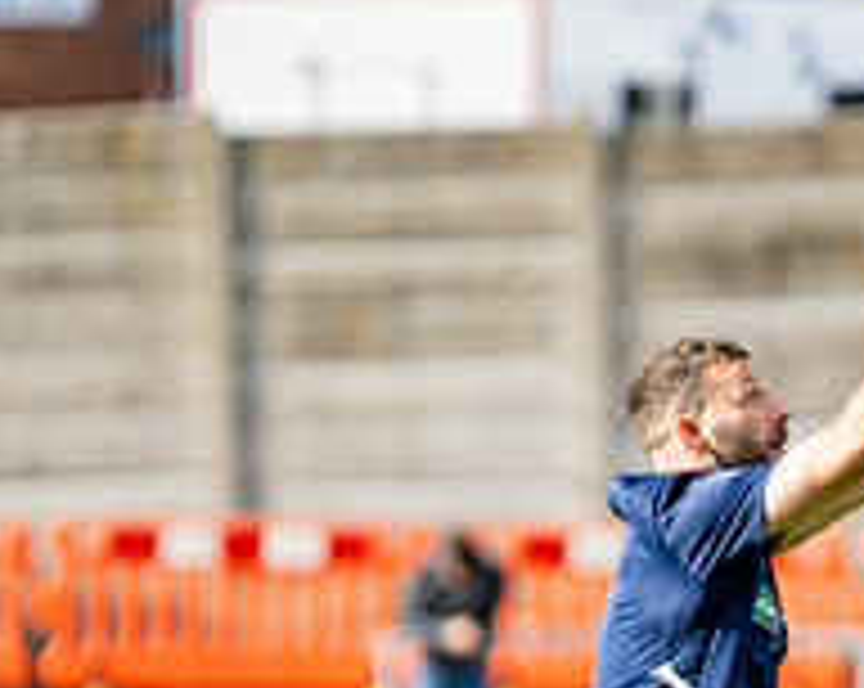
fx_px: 11719
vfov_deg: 3.4
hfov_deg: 4.2
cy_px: 769
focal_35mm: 459
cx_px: 937
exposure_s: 1/2500
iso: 100
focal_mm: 85
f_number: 1.4
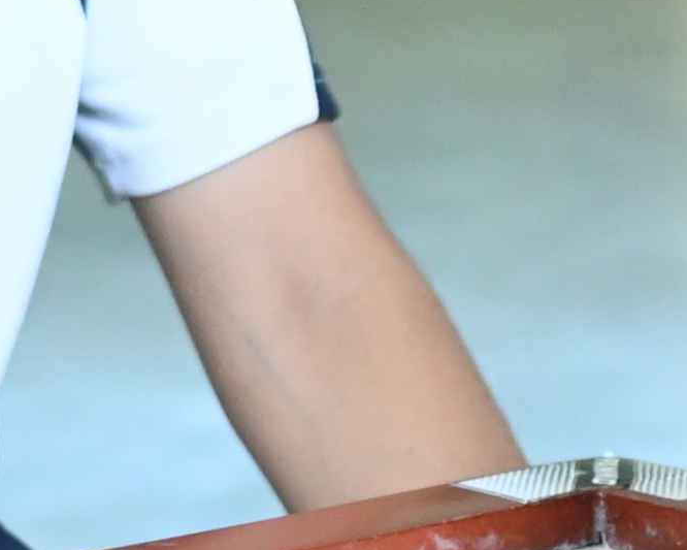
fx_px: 6060
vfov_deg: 5.2
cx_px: 525
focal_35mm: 298
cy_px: 286
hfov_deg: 6.5
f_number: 1.8
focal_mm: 35
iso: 2500
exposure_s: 1/250
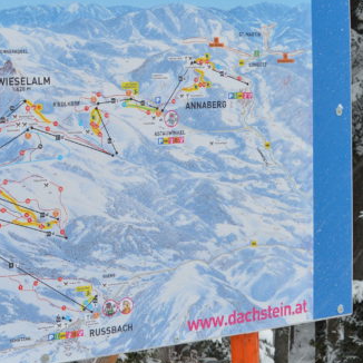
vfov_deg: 23.8
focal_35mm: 72
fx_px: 854
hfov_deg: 23.0
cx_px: -1
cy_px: 104
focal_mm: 18
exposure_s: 1/100
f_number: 8
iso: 200
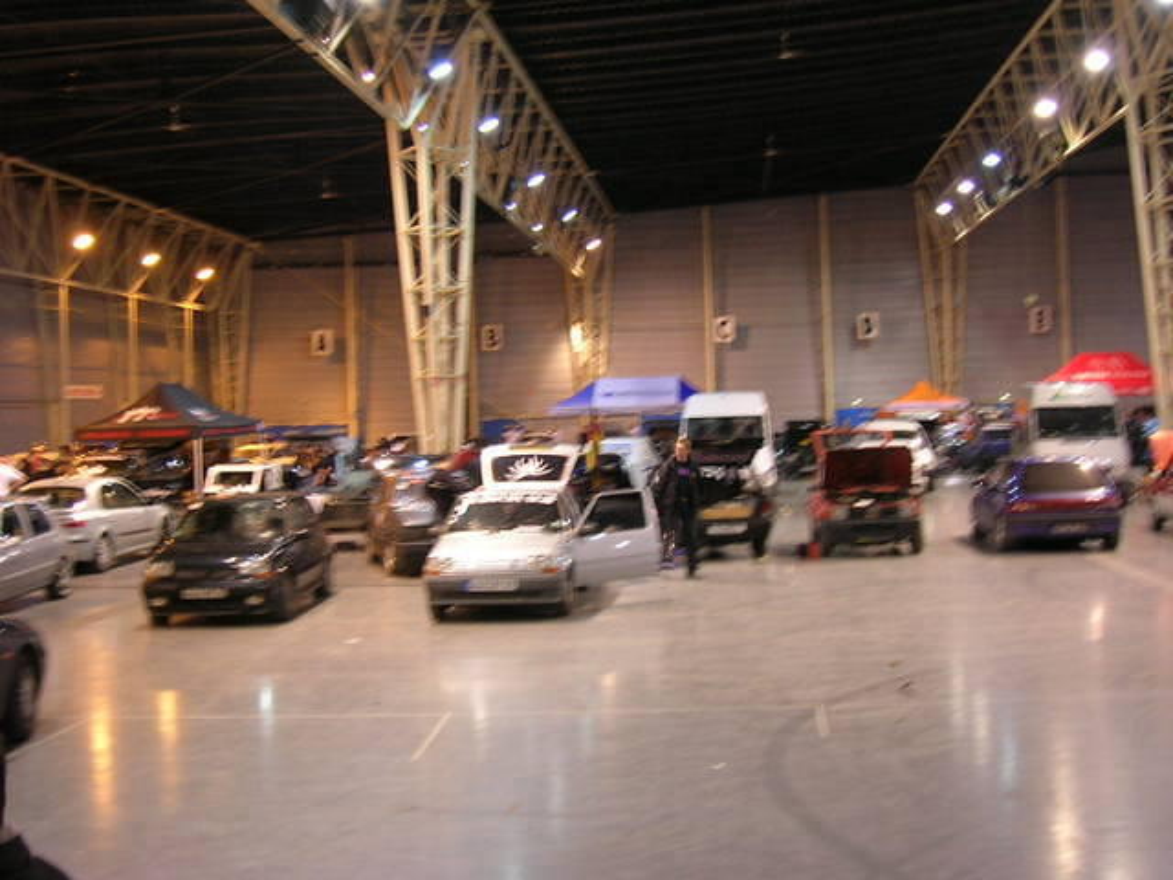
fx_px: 1559
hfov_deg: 41.2
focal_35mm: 46
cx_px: 586
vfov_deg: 31.5
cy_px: 440
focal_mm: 7.7
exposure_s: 1/3.5
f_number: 3.2
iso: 74
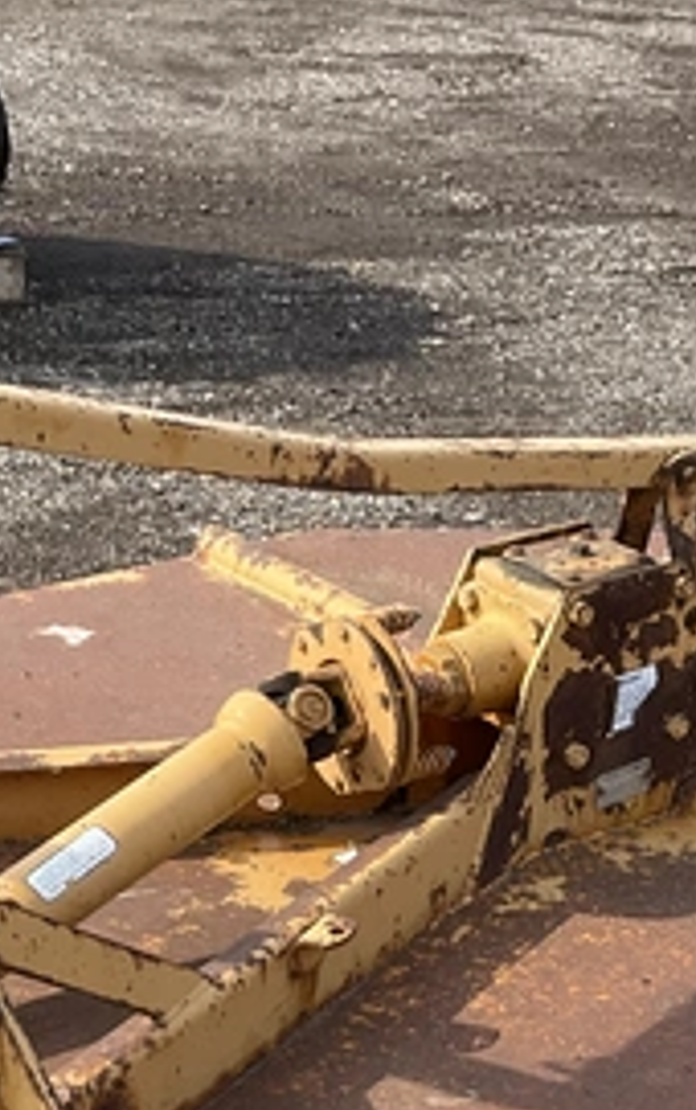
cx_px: 540
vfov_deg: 23.7
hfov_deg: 15.3
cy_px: 1006
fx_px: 2573
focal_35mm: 85
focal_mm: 3
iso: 25
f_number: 1.8
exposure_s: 1/635
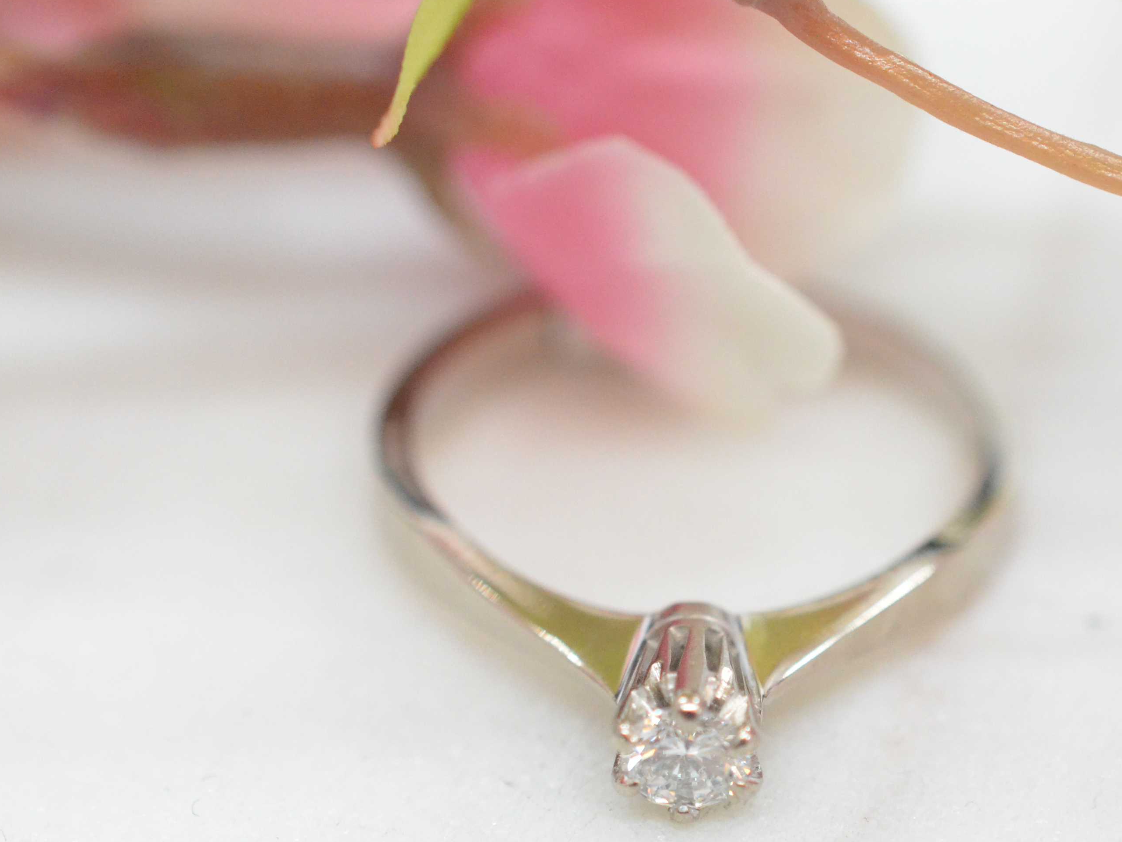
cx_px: 781
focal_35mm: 111
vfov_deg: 13.3
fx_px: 3598
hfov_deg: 17.7
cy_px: 683
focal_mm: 40
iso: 3200
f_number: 5
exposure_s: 1/1000
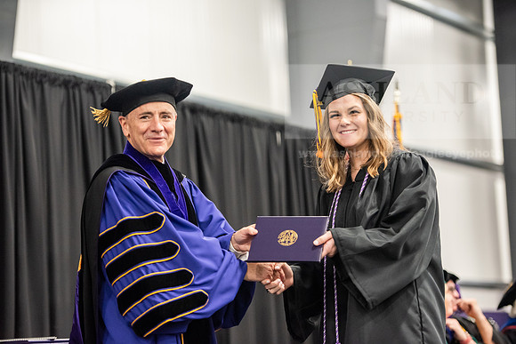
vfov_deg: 12.5
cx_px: 258
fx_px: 1577
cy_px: 172
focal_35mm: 110
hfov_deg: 18.6
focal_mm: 110
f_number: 3.2
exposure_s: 1/200
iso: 3200
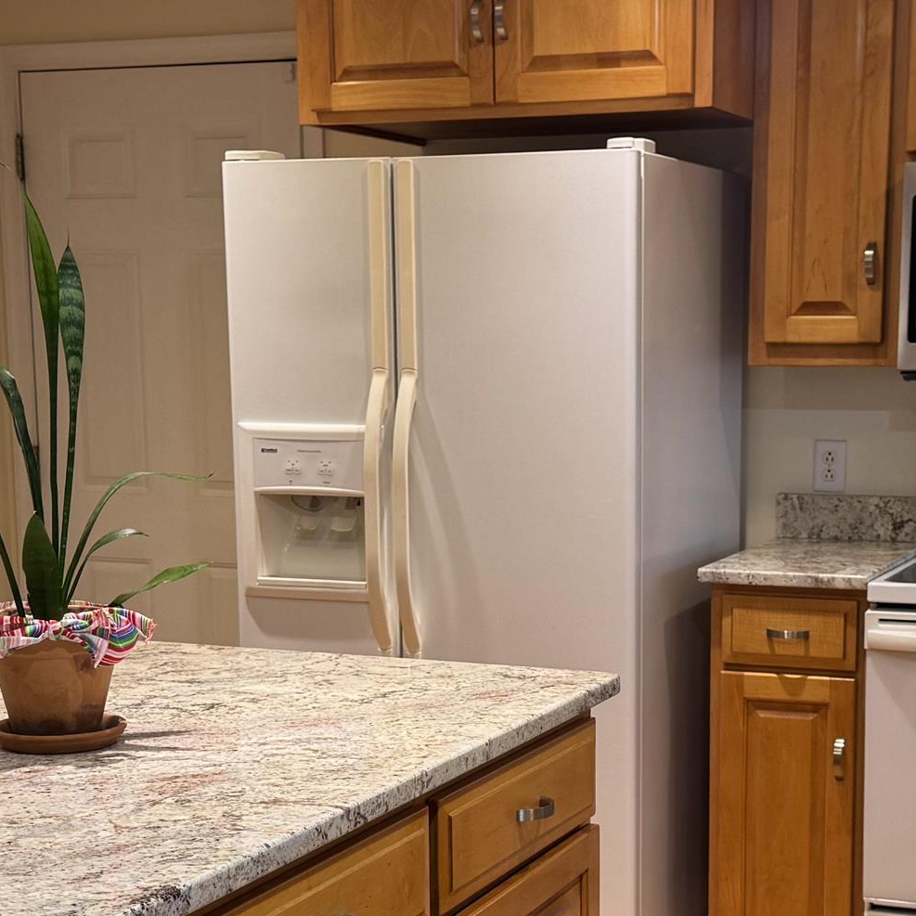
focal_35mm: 66
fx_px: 1976
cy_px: 653
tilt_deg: -10.3
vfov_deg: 25.9
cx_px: 569
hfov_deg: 26.0
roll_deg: +0.1
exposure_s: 1/60
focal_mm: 6.76
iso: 125
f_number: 1.78
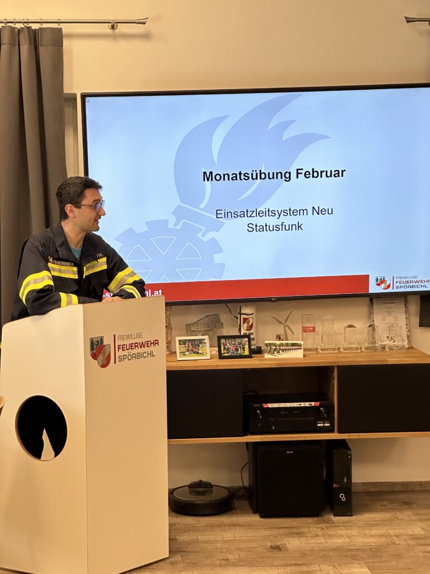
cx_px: 215
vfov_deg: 25.3
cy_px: 287
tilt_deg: -3.7
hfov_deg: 19.1
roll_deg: -0.1
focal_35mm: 77
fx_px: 1275
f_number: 2.8
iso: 200
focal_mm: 9
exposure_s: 1/120
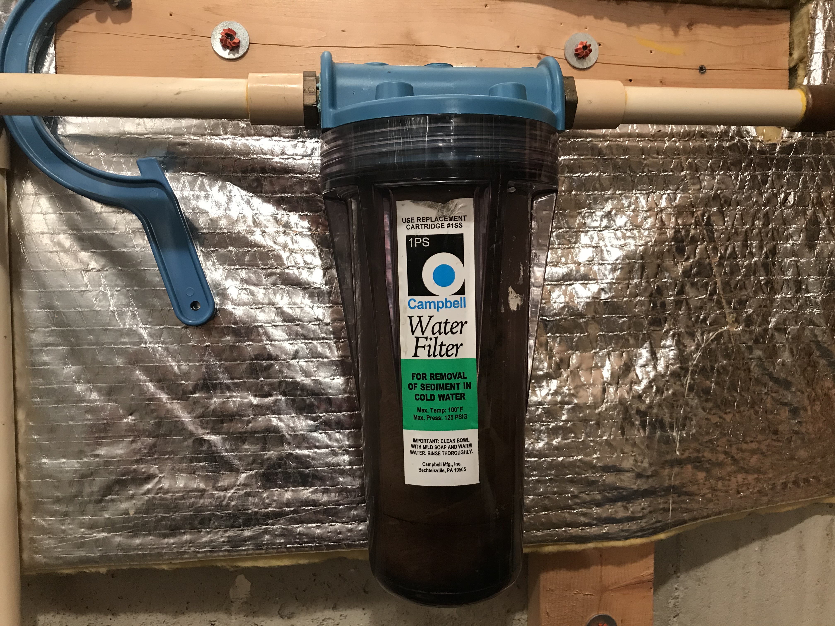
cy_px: 313
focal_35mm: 28
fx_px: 675
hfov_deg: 63.4
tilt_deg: -3.1
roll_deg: -0.7
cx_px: 418
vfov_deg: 49.7
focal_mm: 3.99
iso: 50
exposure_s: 1/15
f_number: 1.8
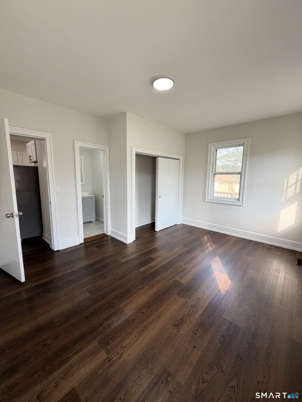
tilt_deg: -7.9
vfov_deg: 102.1
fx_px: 163
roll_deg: -1.1
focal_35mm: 14
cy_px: 201
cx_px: 151
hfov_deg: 85.7
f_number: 2.2
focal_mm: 2.22
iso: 125
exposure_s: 1/121
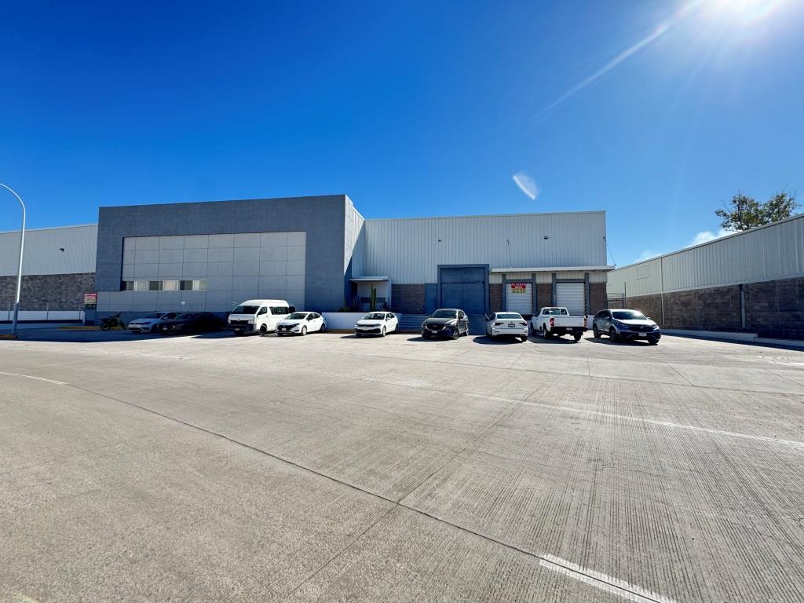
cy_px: 302
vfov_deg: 85.7
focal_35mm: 14
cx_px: 402
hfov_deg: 102.1
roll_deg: -0.2
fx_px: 325
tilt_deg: +1.4
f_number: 2.2
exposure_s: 1/641
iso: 50
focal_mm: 2.22
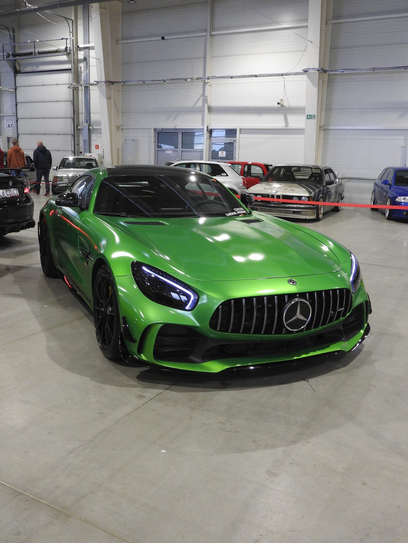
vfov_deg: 55.4
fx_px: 519
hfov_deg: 42.9
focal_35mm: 33
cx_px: 204
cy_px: 272
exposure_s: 1/30
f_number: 3.6
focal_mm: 5.9
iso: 280
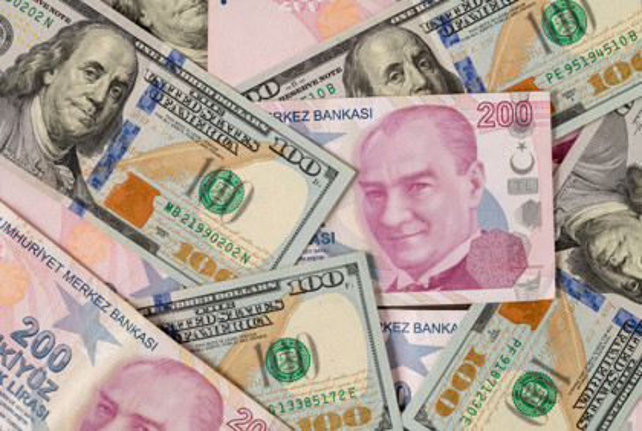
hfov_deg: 19.4
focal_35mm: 105
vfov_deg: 13.1
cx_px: 321
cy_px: 216
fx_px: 1876
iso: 200
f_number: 18
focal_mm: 105
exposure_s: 1/200
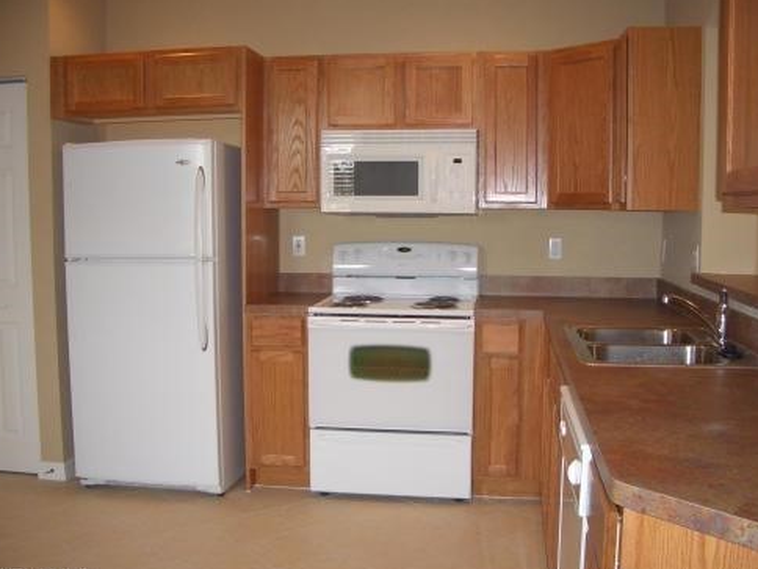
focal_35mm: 37
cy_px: 292
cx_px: 376
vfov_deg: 38.7
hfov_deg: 50.1
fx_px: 810
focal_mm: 5.8
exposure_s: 1/60
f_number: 2.6
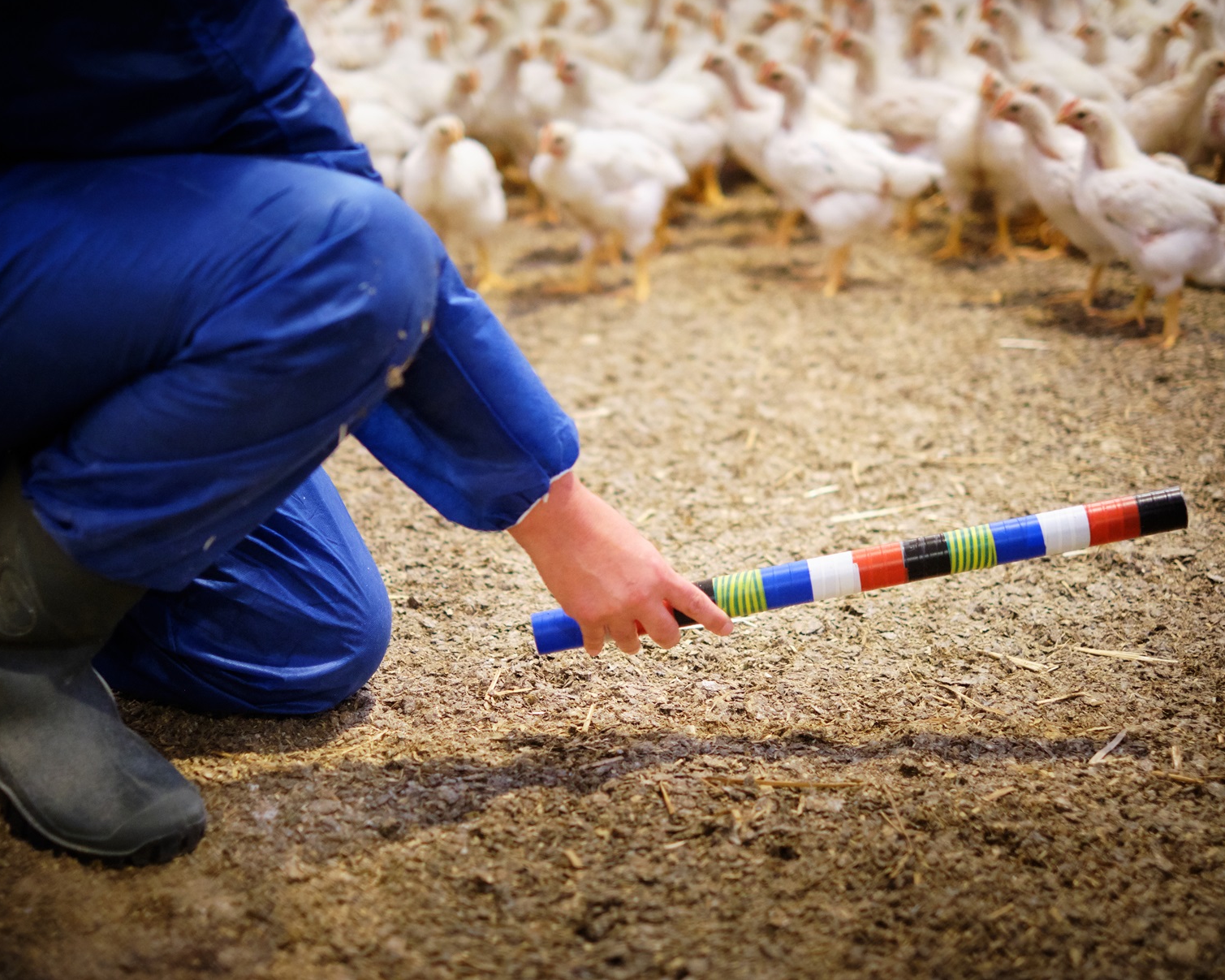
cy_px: 488
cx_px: 611
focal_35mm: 60
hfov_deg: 31.5
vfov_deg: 25.4
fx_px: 2175
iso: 800
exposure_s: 1/50
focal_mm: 35
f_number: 1.4
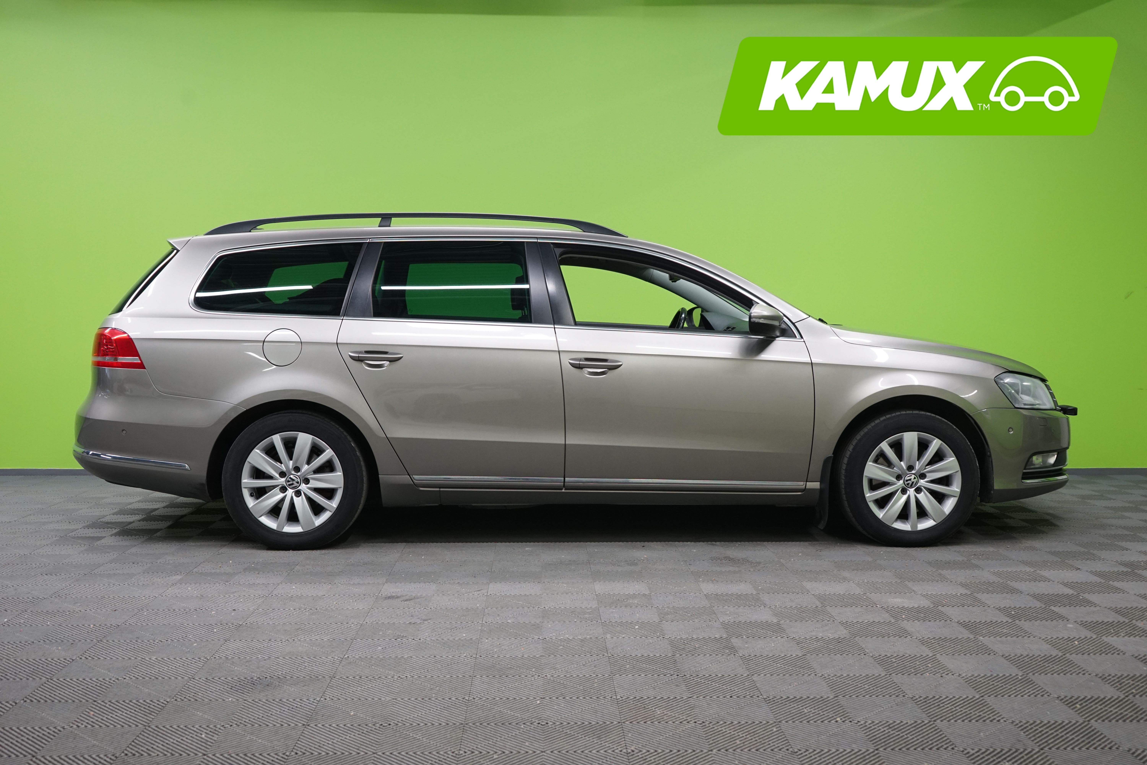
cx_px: 574
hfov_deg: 51.9
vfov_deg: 35.9
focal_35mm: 37
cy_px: 382
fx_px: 1179
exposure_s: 1/50
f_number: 5.6
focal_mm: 37
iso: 1000
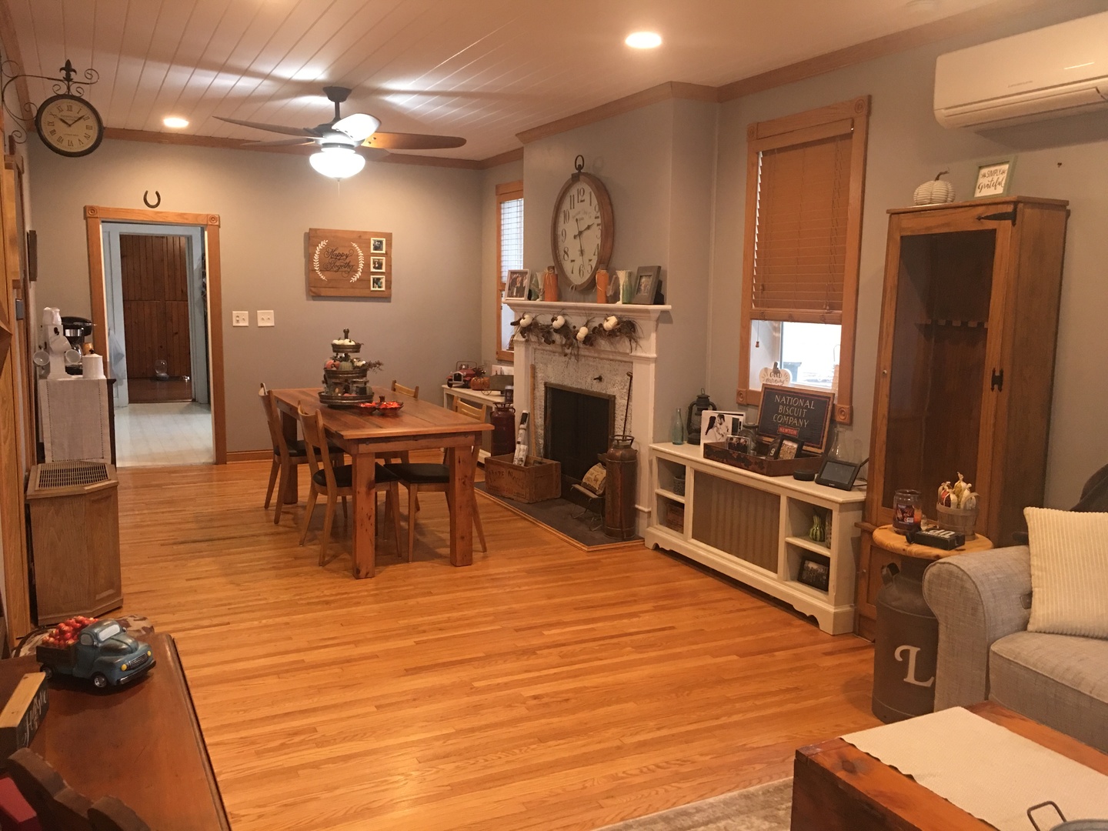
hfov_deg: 61.7
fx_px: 928
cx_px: 554
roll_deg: -1.3
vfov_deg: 48.2
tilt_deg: -6.9
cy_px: 416
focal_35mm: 29
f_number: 2.2
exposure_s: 1/15
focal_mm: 4.15
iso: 100
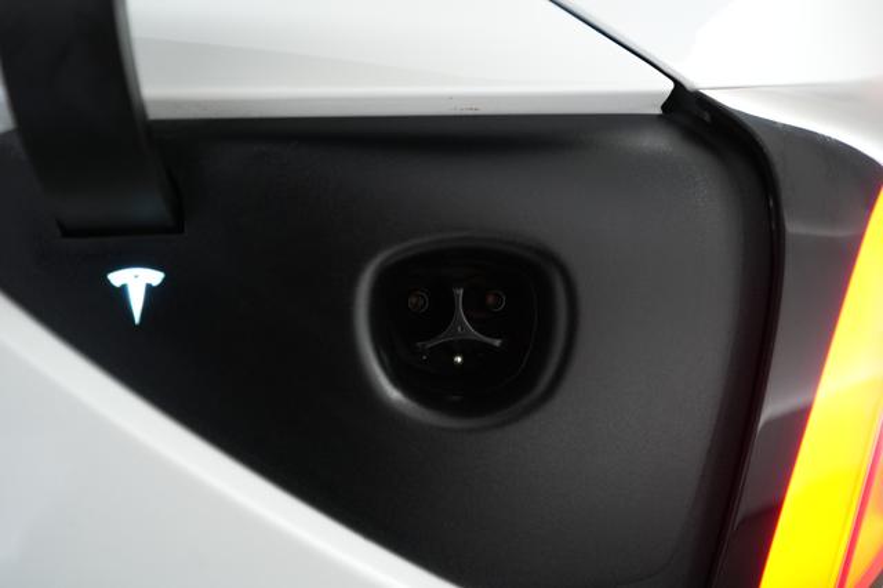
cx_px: 442
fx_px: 686
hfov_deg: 65.5
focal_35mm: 28
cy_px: 294
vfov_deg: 46.4
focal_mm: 28
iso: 1600
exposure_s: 1/60
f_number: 3.2
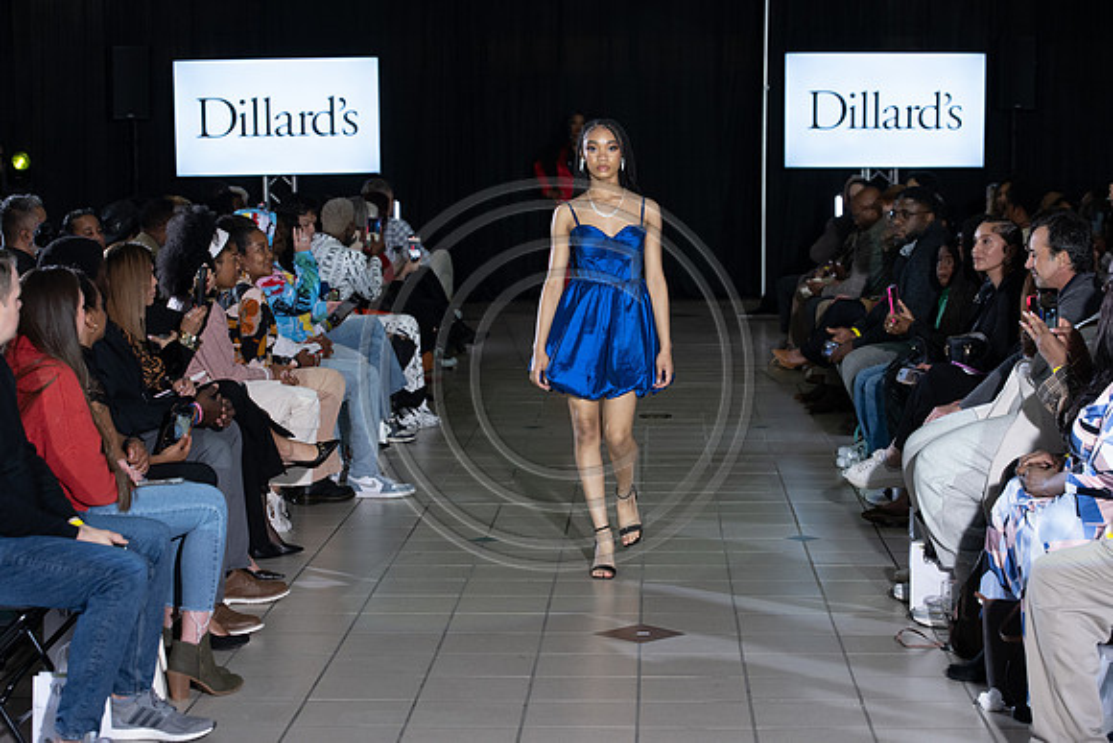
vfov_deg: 17.5
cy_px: 372
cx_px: 556
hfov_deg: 26.0
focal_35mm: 78
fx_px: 2412
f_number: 5
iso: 1250
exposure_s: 1/160
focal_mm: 78
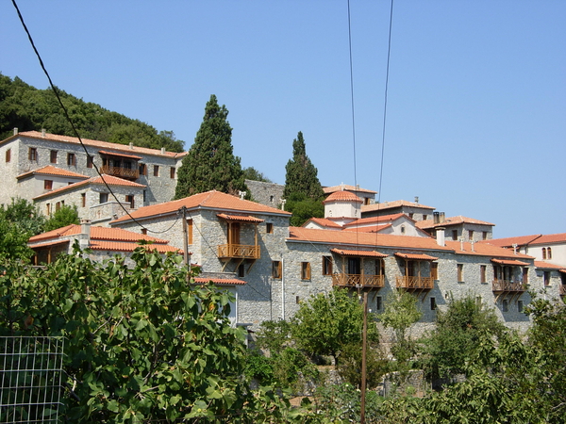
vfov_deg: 23.7
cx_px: 283
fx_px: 1014
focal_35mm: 62
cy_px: 212
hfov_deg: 31.2
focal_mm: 12.9
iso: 50
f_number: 5.5
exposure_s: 1/384
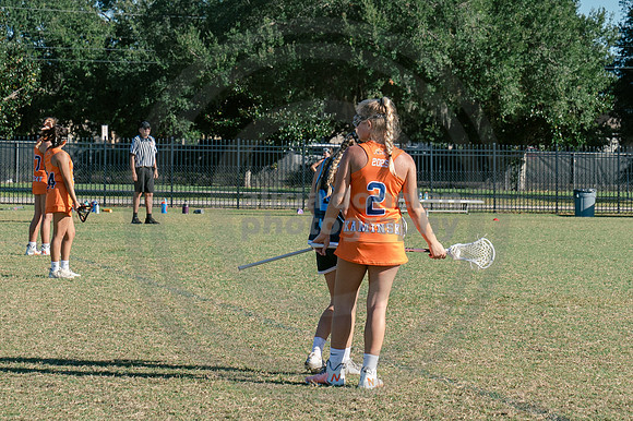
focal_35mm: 148
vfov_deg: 9.2
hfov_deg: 13.8
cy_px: 121
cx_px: 357
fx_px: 2607
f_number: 5.6
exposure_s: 1/1000
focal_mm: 70
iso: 250
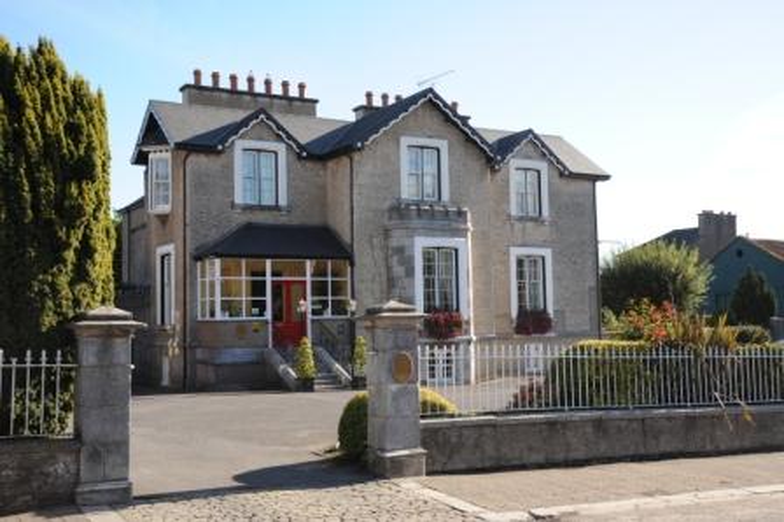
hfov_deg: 41.1
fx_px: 1045
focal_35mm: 48
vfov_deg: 28.0
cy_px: 261
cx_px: 392
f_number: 10
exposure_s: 1/400
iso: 500
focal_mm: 48
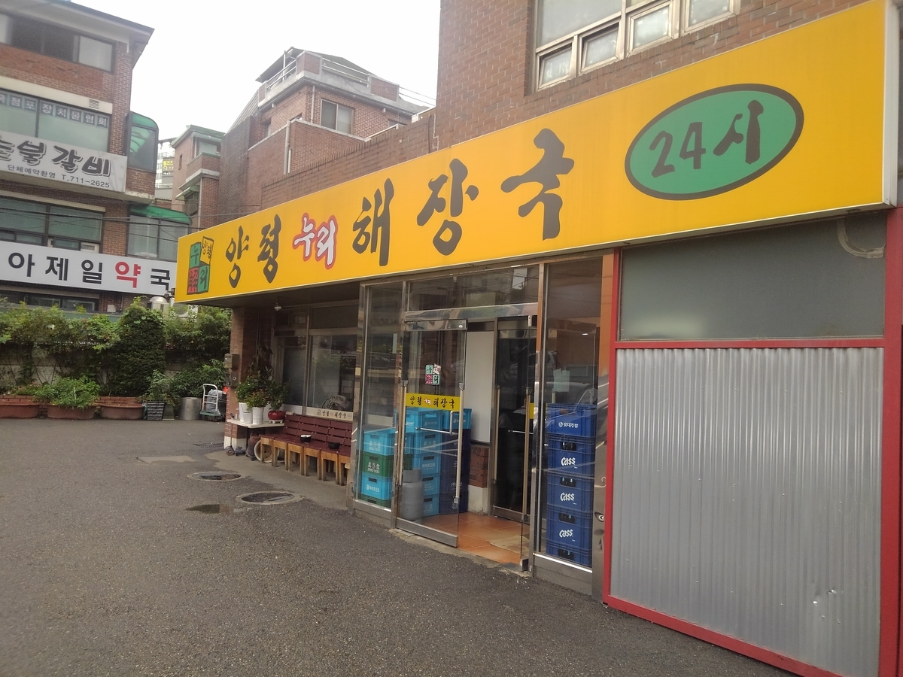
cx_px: 452
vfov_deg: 54.9
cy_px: 338
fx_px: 652
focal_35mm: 25
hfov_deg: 69.4
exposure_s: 1/526
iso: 200
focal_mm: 3.46
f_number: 2.2
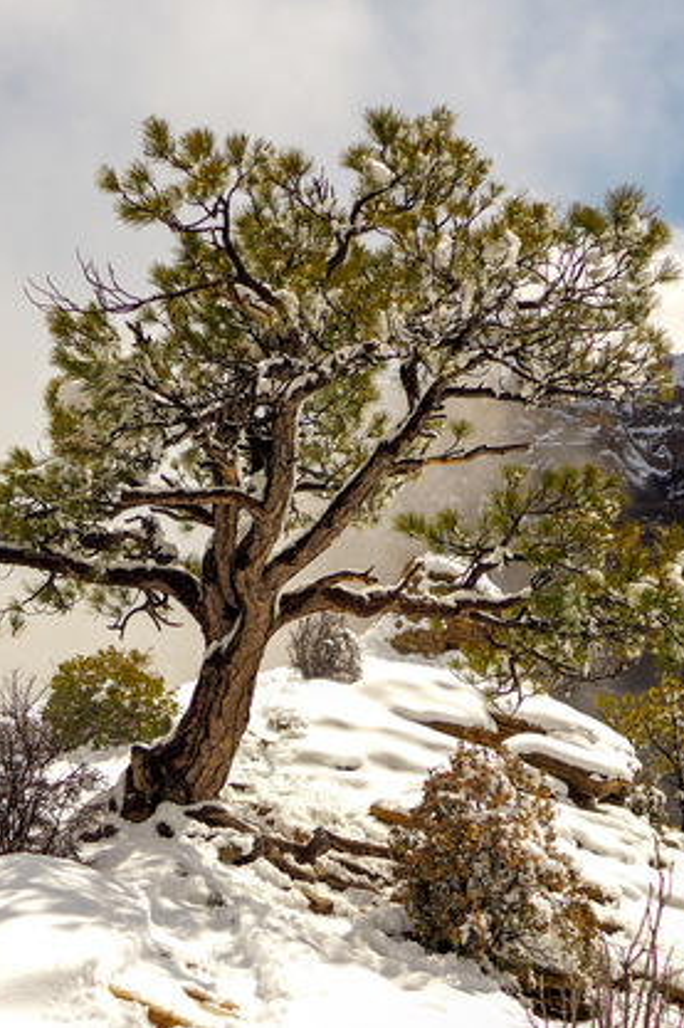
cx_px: 309
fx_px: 1997
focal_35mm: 70
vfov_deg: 28.9
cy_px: 514
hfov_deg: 19.4
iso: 100
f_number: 2.5
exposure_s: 1/4000
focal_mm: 25
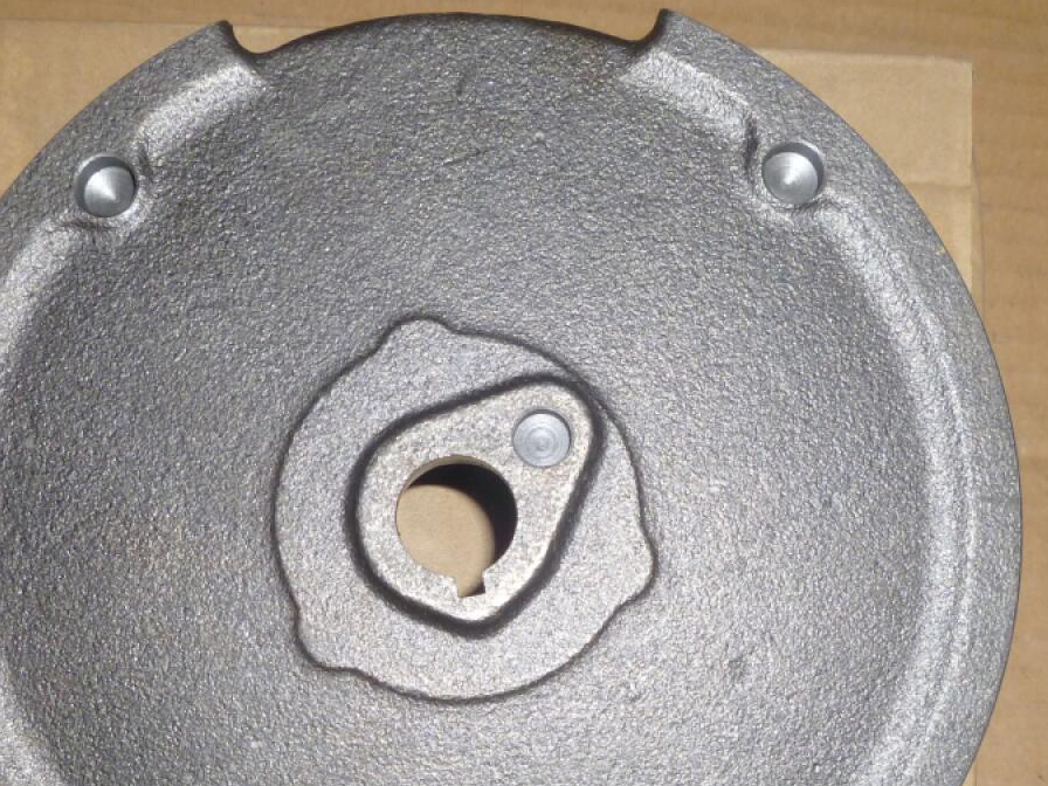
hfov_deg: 38.2
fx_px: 1514
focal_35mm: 50
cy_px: 625
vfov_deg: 28.5
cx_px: 513
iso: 160
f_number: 3.3
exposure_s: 1/30
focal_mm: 5
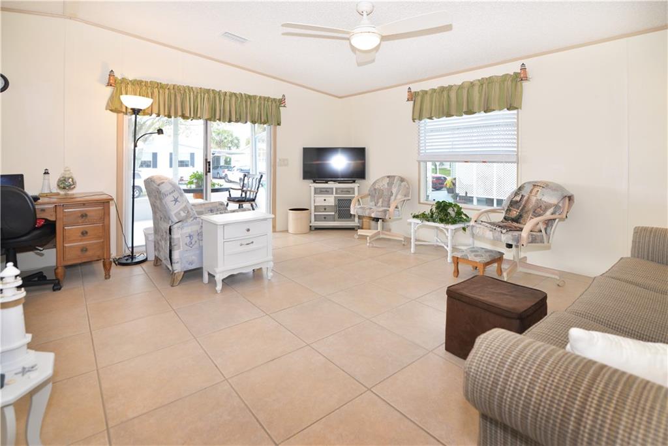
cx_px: 334
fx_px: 297
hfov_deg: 96.7
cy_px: 223
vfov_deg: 73.8
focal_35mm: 16
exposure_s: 1/60
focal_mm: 16
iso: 200
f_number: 4
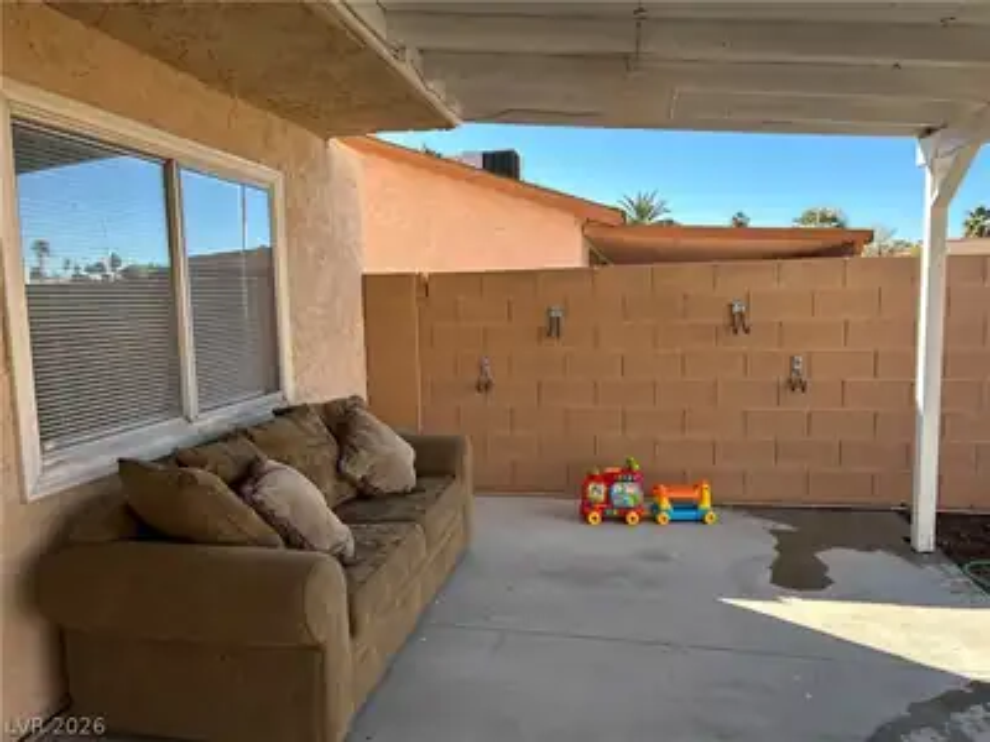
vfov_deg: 53.1
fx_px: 744
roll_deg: +1.4
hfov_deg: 67.3
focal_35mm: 26
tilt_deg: -6.6
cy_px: 371
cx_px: 495
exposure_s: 1/833
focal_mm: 5.7
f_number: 1.5
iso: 50
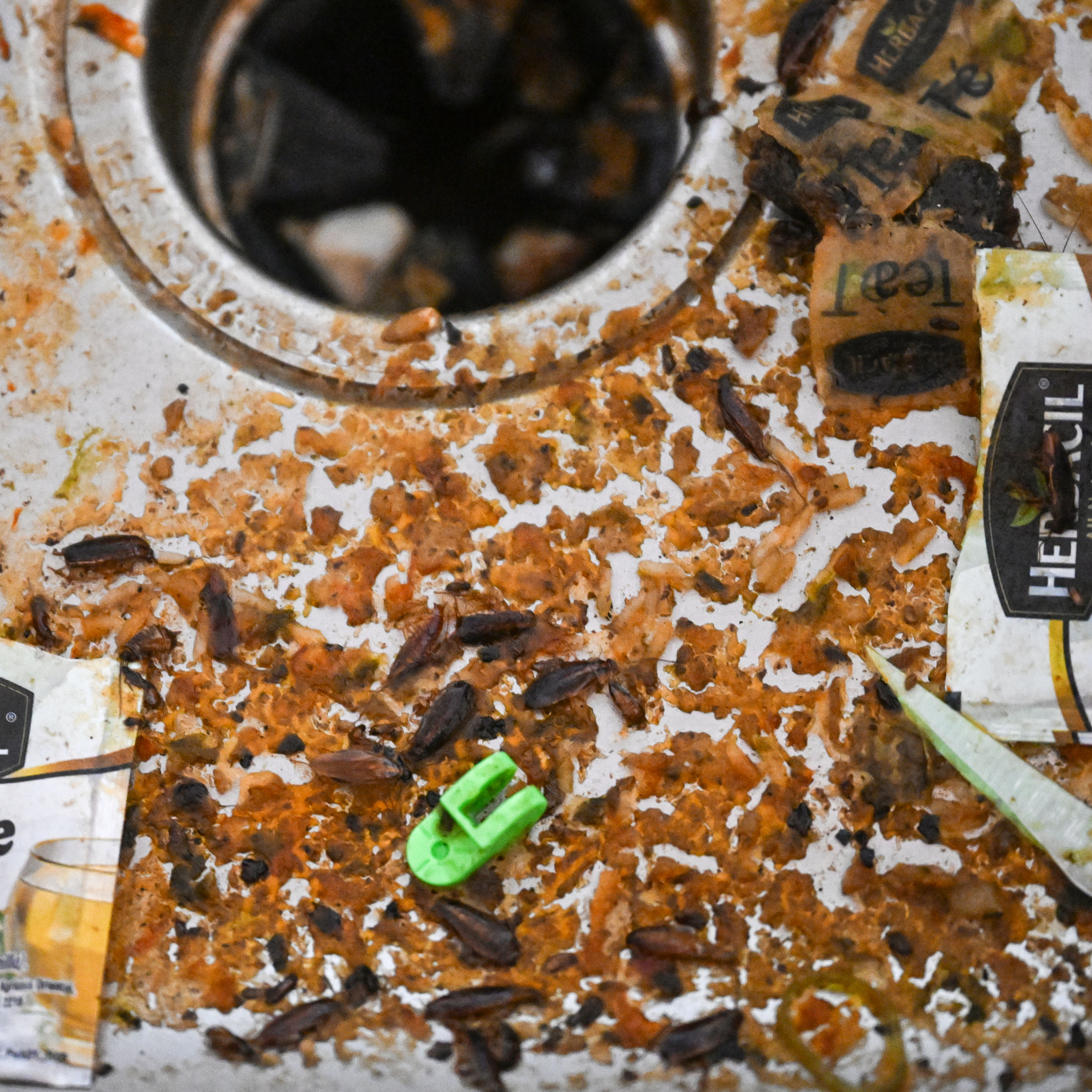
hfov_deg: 17.2
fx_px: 3605
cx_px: 488
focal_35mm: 101
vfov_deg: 17.2
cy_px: 601
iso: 6400
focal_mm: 70
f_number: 2.8
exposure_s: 1/60
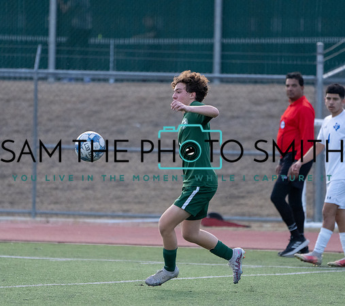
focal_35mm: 593
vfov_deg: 2.8
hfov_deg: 3.1
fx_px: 6320
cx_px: 176
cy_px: 189
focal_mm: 400
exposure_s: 1/1000
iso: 4000
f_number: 5.6
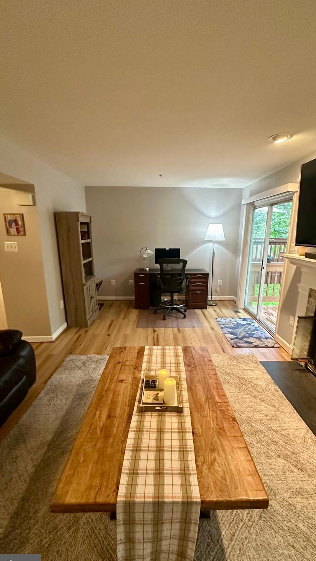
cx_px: 166
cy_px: 291
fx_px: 238
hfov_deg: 67.1
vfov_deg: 99.3
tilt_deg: -14.4
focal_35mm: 16
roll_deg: -1.3
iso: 400
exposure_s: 1/60
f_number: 2.2
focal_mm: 2.22
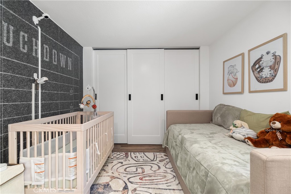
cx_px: 146
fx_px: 121
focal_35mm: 15
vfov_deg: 77.3
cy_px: 97
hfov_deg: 100.4
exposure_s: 1/4
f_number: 7.1
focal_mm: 10
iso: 320
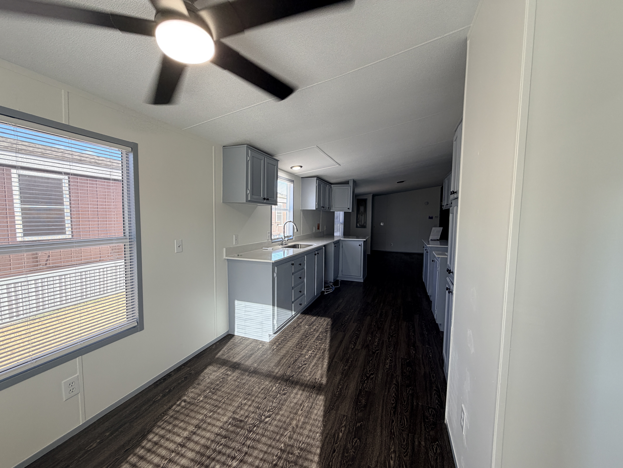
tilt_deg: -3.3
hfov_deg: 102.1
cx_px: 312
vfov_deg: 85.7
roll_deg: +0.0
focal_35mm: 14
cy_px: 234
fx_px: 252
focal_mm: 2.22
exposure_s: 1/120
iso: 100
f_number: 2.2
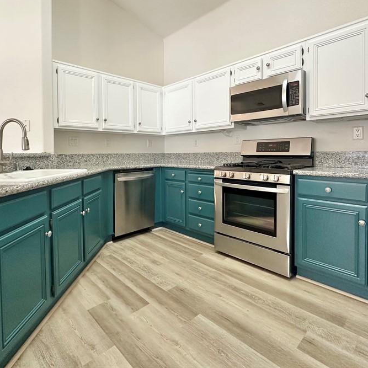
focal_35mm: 19
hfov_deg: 77.5
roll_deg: +0.5
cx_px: 166
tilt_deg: +0.5
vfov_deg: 77.2
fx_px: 229
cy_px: 157
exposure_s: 1/60
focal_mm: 2.22
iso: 320
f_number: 2.2
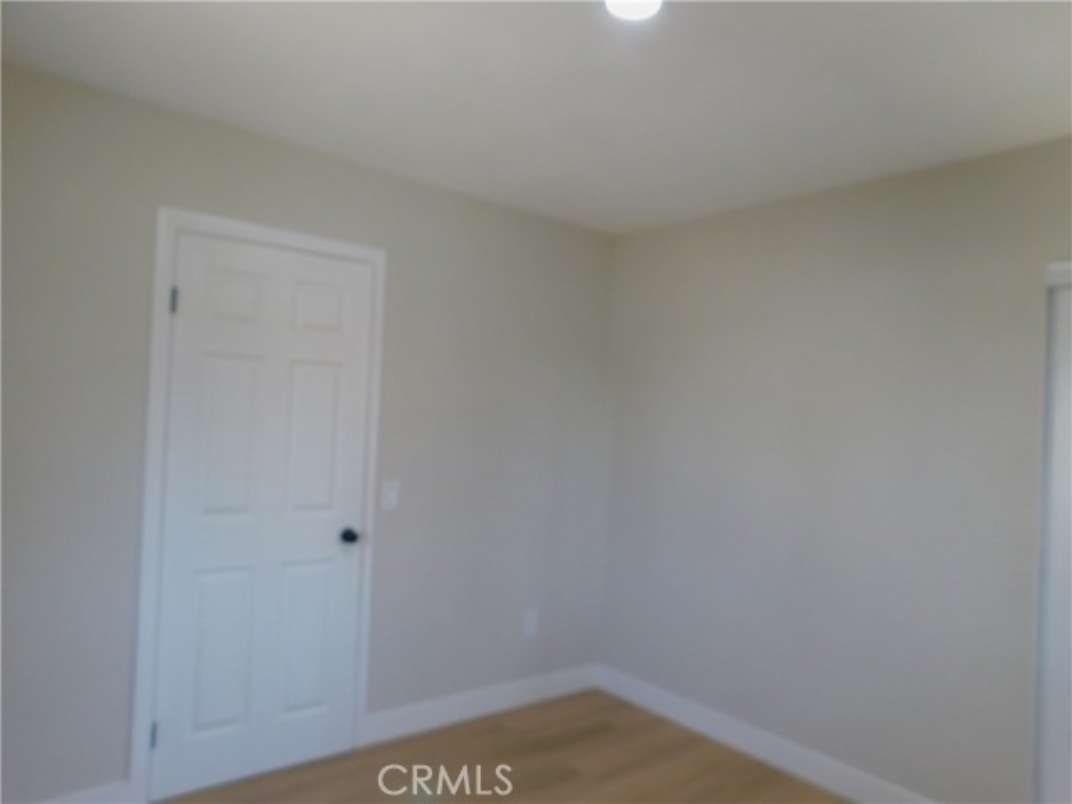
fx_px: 712
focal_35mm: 23
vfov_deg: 58.9
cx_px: 536
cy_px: 402
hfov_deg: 73.9
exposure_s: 1/40
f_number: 3
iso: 125
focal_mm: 4
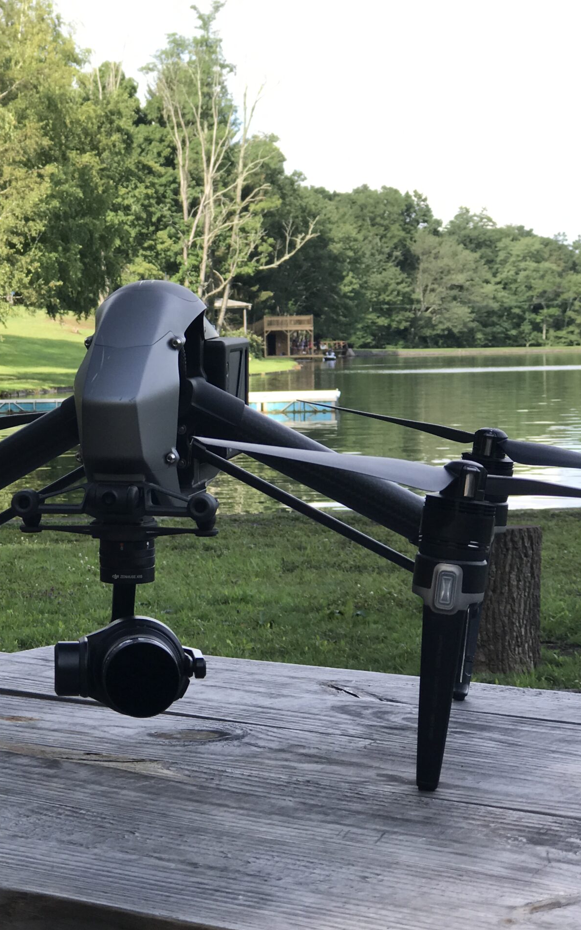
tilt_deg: -2.9
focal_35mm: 81
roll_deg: +1.5
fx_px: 2053
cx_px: 87
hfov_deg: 16.0
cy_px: 465
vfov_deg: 25.5
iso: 20
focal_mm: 6.6
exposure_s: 1/233
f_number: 2.8
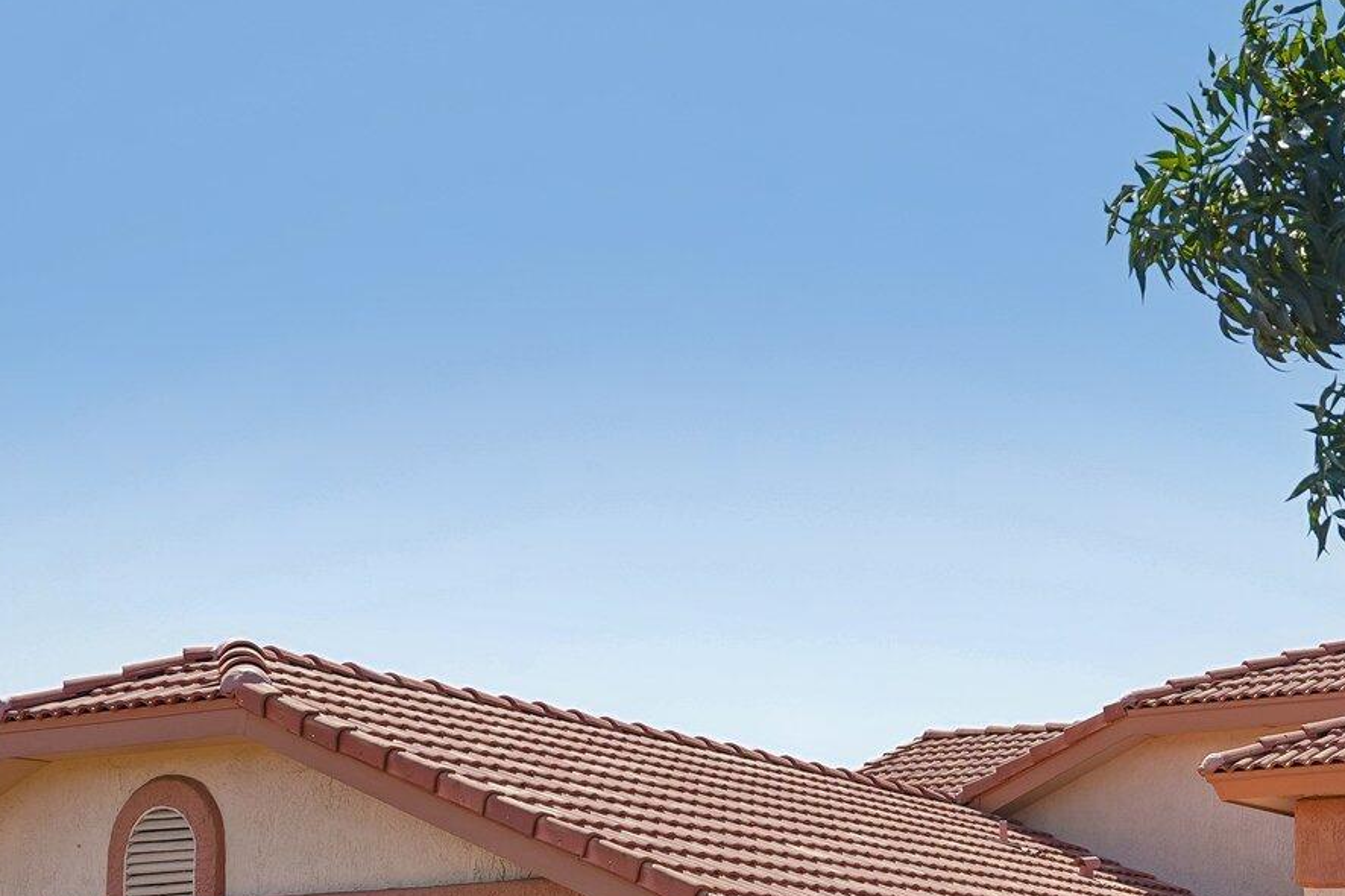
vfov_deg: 17.5
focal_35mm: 75
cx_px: 1129
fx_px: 2807
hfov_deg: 26.3
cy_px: 980
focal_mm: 32.5
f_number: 8
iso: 400
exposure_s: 1/500
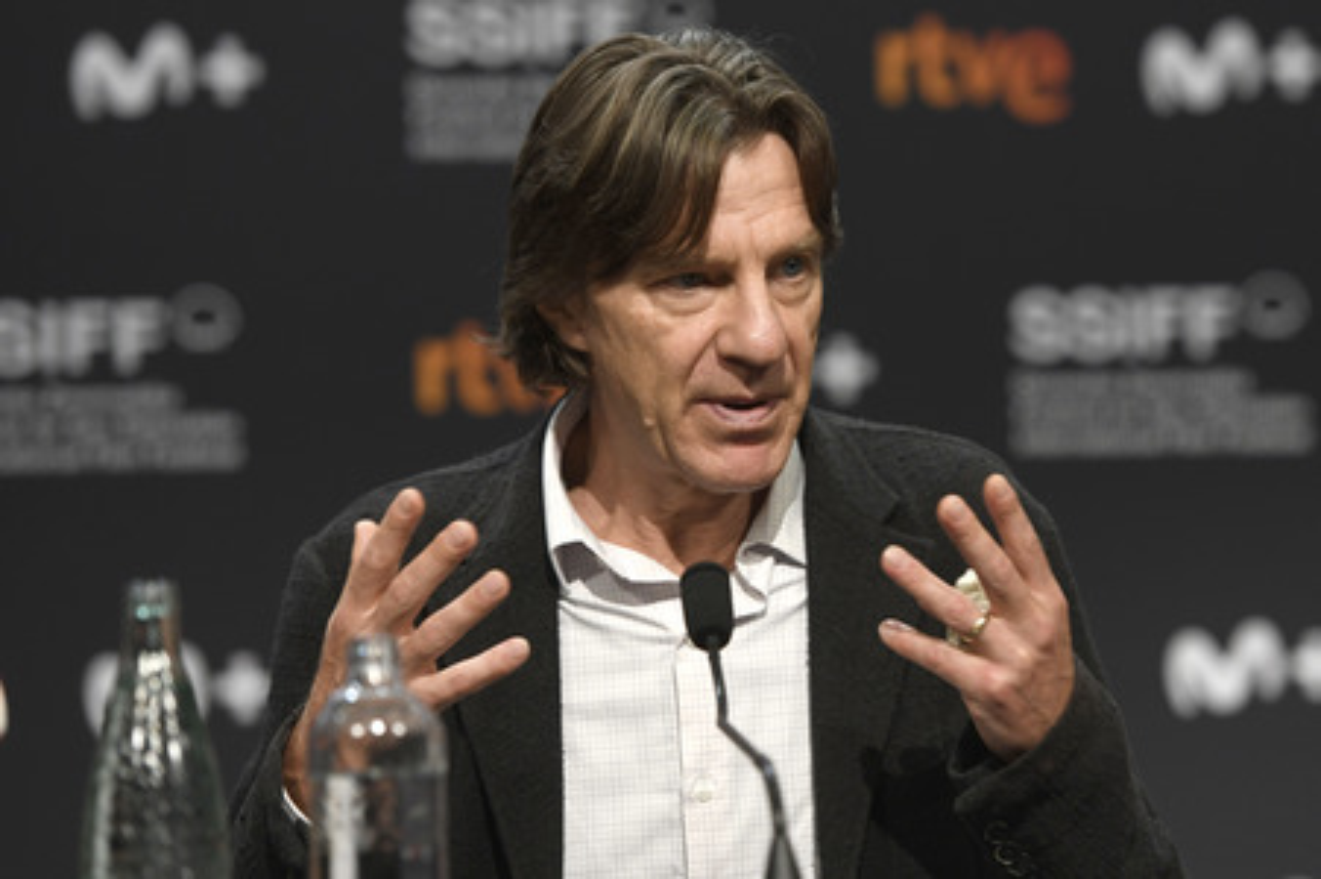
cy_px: 440
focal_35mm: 150
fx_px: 5500
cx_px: 660
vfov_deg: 9.1
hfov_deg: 13.7
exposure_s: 1/250
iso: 1000
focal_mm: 150
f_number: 3.5
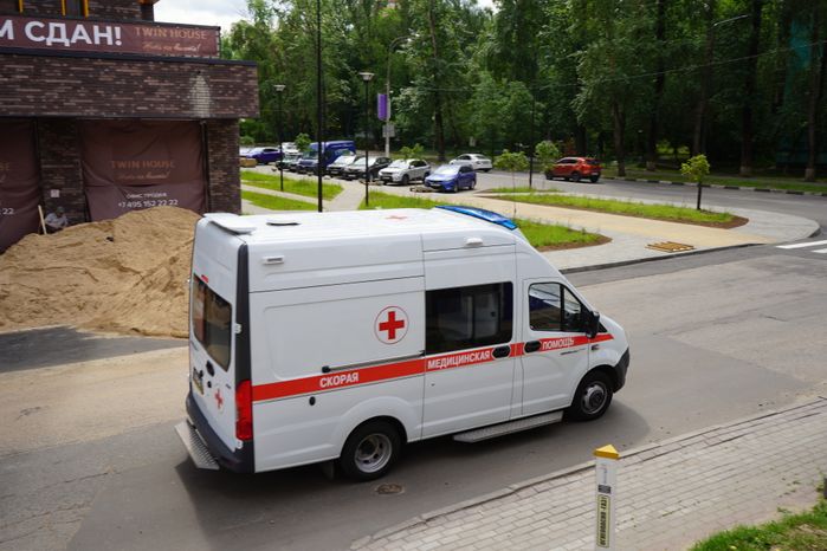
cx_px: 414
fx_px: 712
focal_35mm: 31
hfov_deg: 60.3
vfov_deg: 42.3
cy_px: 276
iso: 100
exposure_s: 1/125
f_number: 8
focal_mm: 31
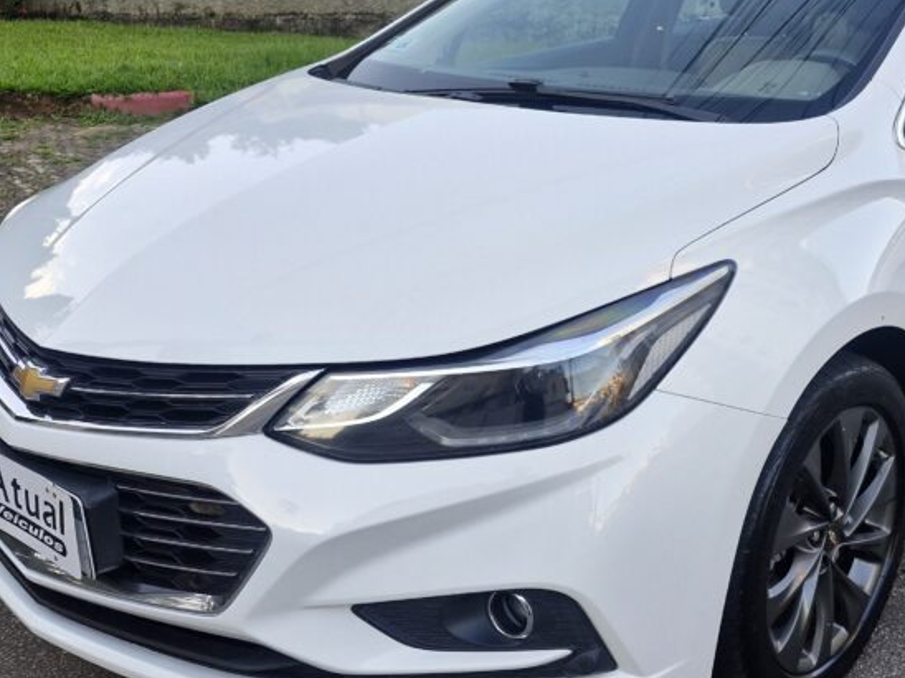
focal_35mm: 43
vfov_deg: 33.6
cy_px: 299
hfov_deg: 43.2
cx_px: 608
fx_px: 1124
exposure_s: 1/180
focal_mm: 5.54
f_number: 1.8
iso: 50
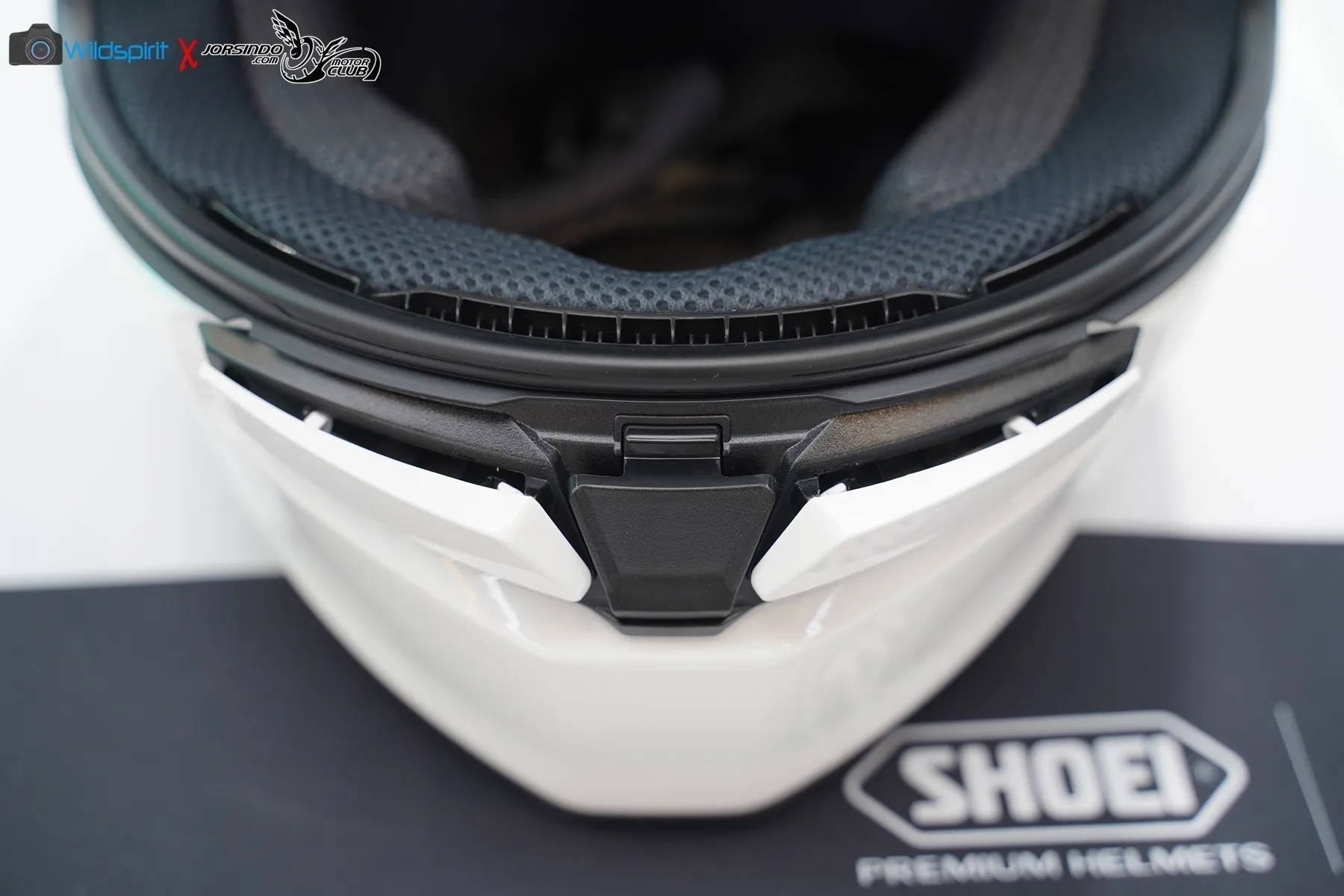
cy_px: 448
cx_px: 672
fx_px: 1792
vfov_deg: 28.1
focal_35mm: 48
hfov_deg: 41.1
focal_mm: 48
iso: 640
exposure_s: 1/100
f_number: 4
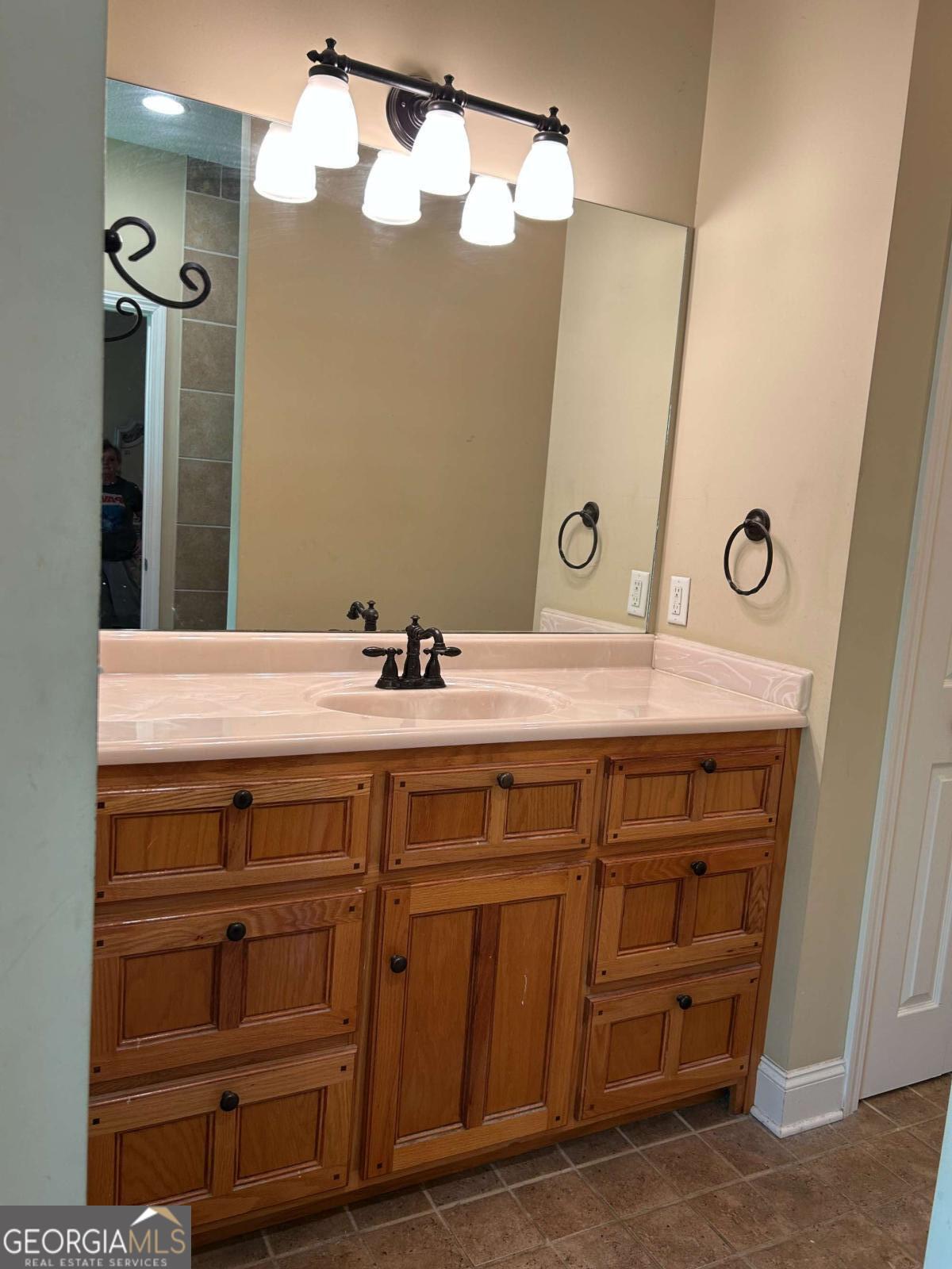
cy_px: 634
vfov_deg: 67.3
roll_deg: -4.6
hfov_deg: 53.1
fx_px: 953
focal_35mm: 26
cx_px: 476
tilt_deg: -7.9
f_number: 1.5
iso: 80
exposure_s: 1/60
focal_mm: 5.7
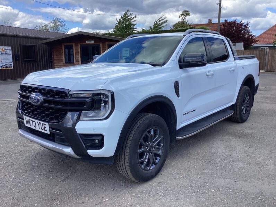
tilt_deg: -10.0
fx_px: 247
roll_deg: -0.4
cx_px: 138
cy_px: 104
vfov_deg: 45.4
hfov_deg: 58.4
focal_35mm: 31
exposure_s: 1/858
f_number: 2.4
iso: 25
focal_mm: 3.3
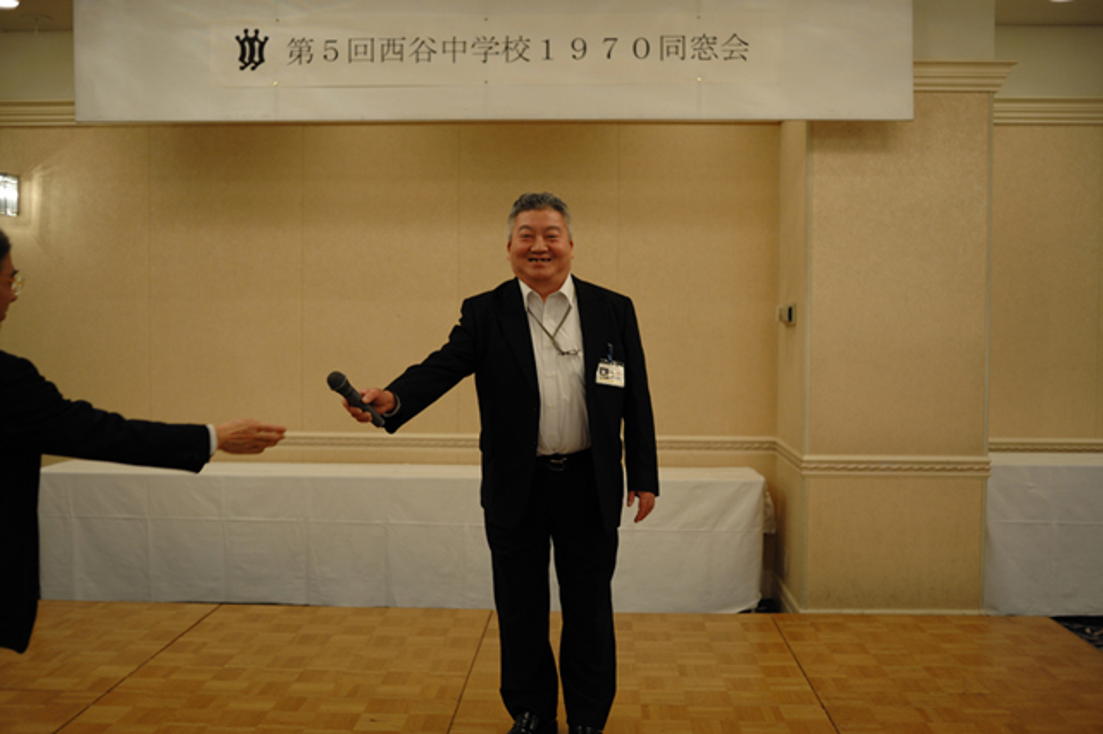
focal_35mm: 35
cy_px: 367
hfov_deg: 54.5
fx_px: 1072
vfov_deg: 37.8
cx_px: 552
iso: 900
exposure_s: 1/100
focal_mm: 35
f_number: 2.8
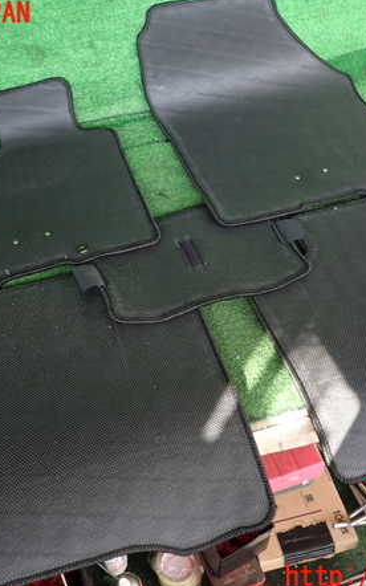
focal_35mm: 36
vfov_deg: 54.0
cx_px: 187
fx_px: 575
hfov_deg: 35.3
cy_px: 296
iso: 100
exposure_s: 1/60
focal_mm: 4.5
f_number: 2
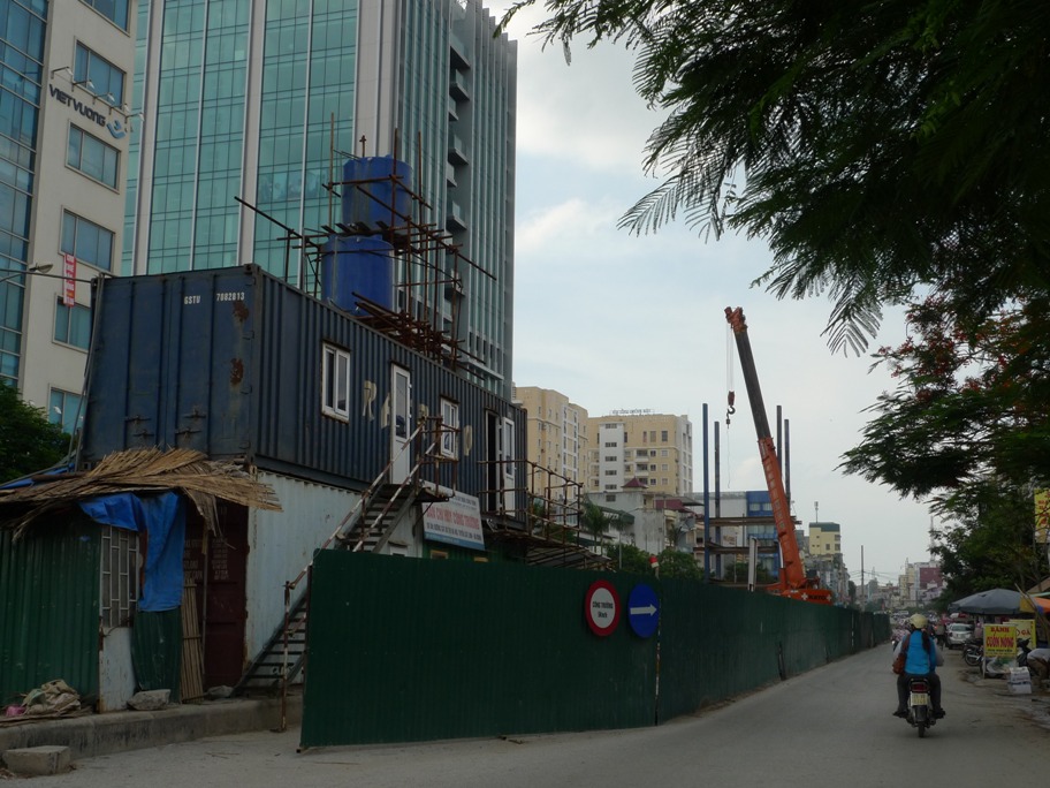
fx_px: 1335
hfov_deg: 42.9
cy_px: 394
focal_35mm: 44
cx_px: 525
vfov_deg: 32.9
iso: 100
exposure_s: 1/200
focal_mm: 9.3
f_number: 7.1
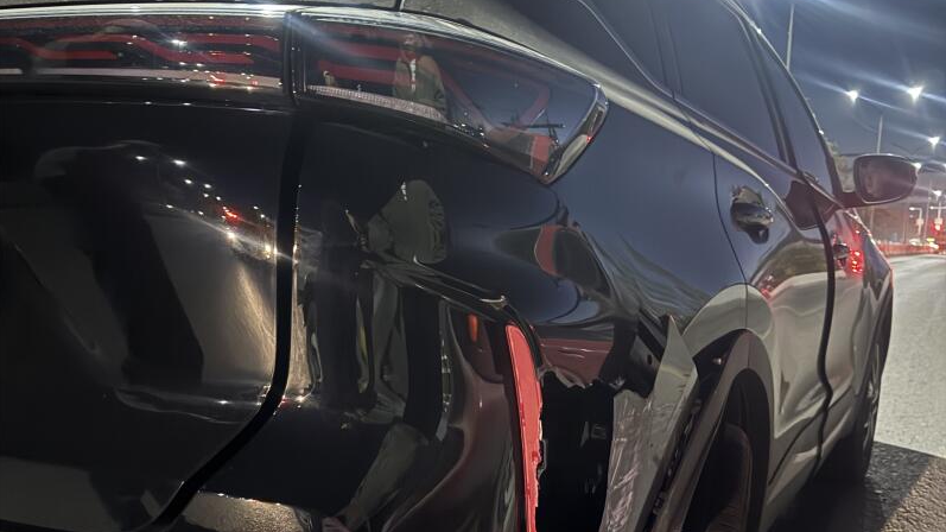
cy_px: 390
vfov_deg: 33.1
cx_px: 472
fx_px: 878
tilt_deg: -9.1
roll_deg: +1.3
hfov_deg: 56.6
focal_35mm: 35
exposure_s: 1/19
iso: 1600
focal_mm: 6.76
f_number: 1.78
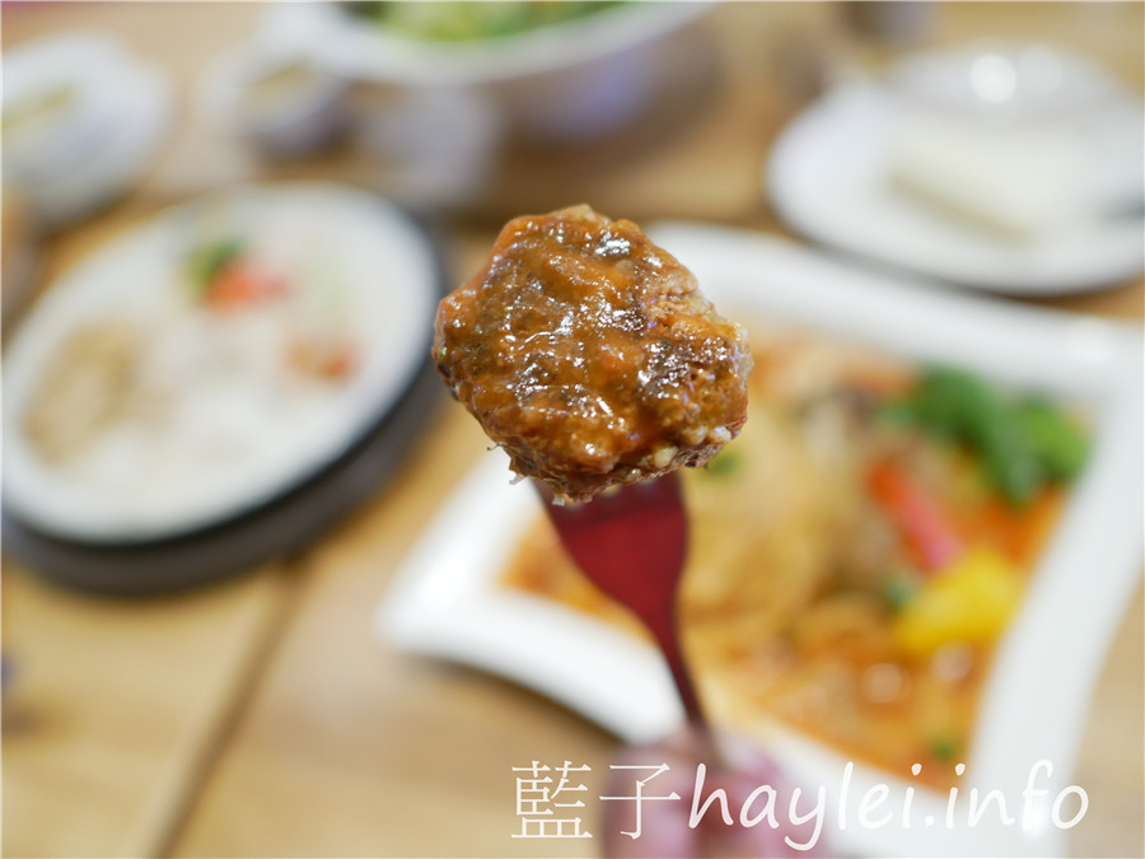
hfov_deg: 60.0
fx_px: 992
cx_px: 572
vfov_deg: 46.8
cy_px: 430
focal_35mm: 30
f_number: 1.7
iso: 500
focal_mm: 15
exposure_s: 1/60
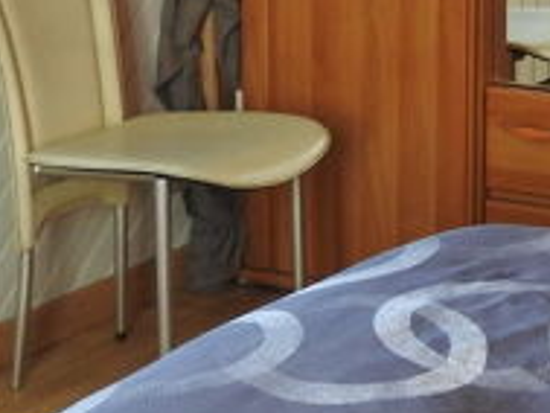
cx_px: 707
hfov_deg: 14.9
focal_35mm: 127
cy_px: -108
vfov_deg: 11.4
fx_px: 2019
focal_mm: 4.3
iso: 160
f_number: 3.3
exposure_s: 1/30
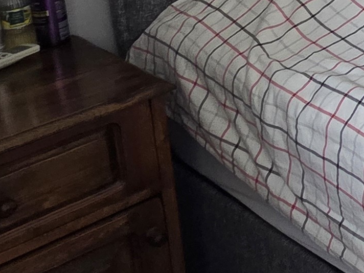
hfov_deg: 17.2
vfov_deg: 17.2
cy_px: -192
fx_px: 768
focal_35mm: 73
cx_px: 771
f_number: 2.2
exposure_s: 1/100
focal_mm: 2.2
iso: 160
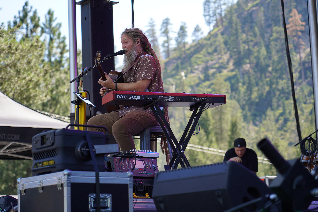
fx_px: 927
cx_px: 159
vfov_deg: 13.0
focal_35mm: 105
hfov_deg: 19.5
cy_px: 106
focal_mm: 105
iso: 100
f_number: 4
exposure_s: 1/200
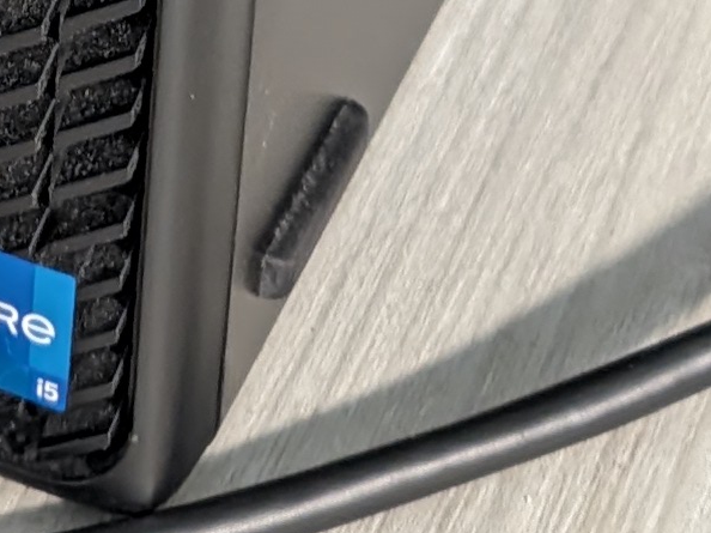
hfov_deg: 11.8
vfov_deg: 8.1
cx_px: -8
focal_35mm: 165
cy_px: -853
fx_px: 3388
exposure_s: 1/24.8
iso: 965
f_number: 1.68
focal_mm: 6.9
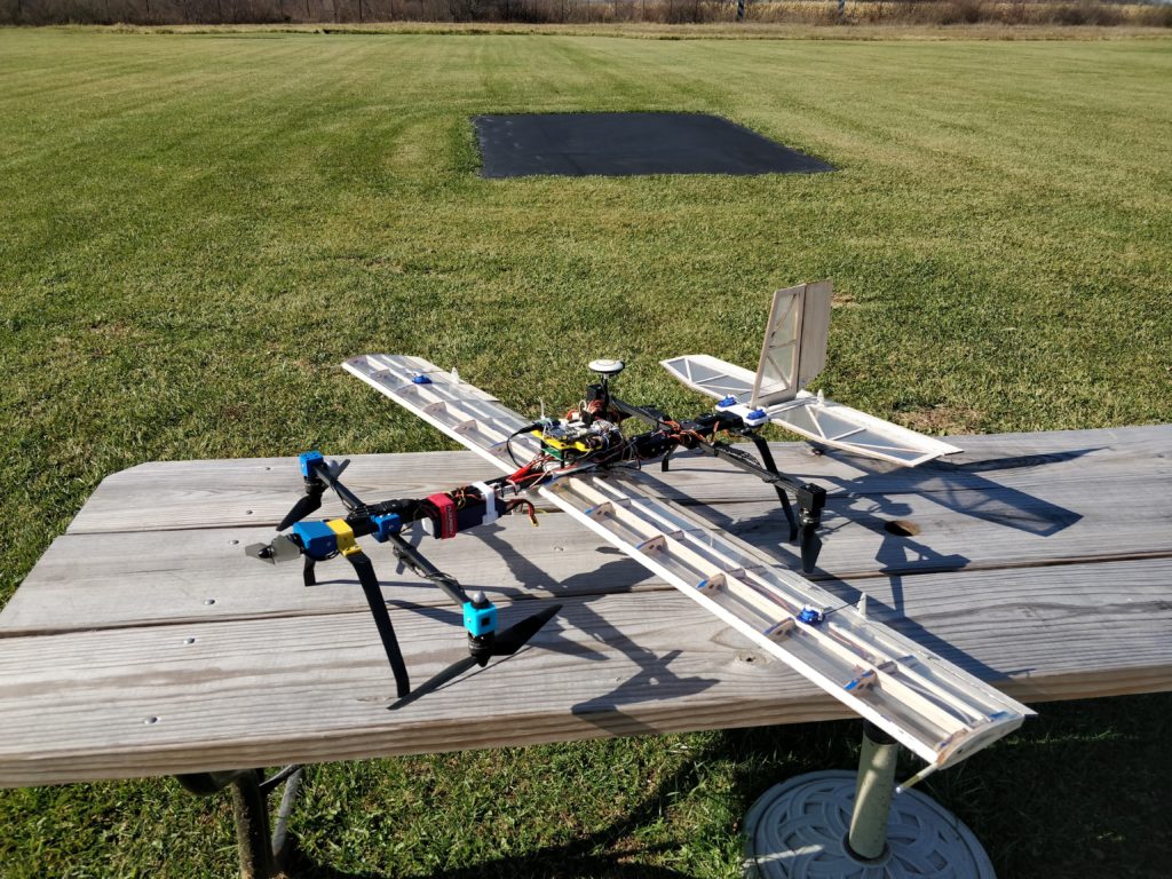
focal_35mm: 24
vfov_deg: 56.8
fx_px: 813
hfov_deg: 71.6
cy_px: 440
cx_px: 586
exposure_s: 1/1867
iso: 160
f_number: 1.7
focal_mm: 4.1
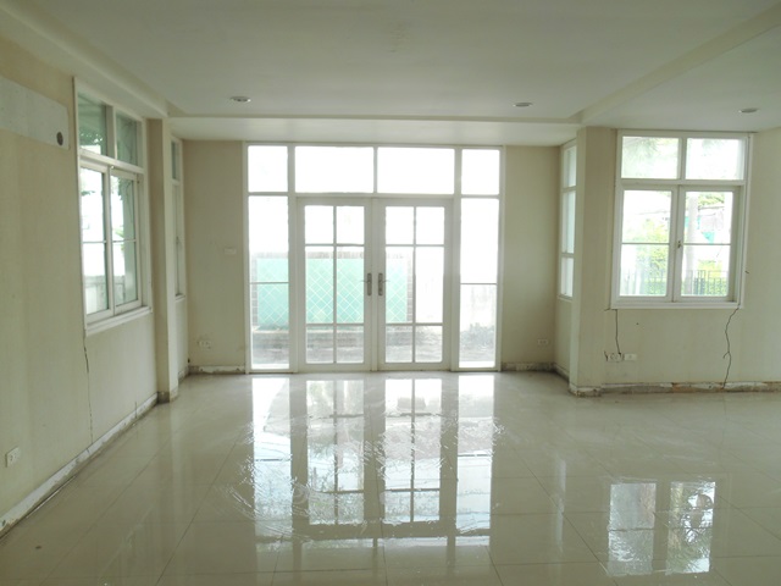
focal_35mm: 26
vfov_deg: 53.1
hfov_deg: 67.3
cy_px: 293
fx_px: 587
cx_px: 390
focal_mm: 4.7
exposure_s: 1/50
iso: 80
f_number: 3.4
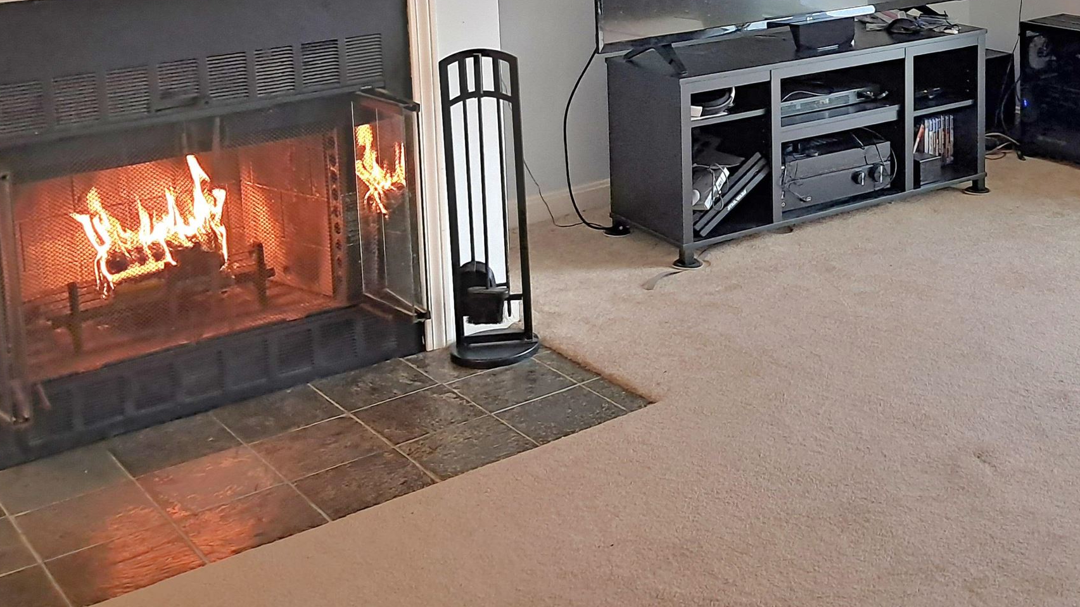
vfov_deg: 21.9
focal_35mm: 53
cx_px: 792
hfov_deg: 38.3
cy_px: 11
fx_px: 1518
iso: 125
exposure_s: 1/50
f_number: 1.8
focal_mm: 4
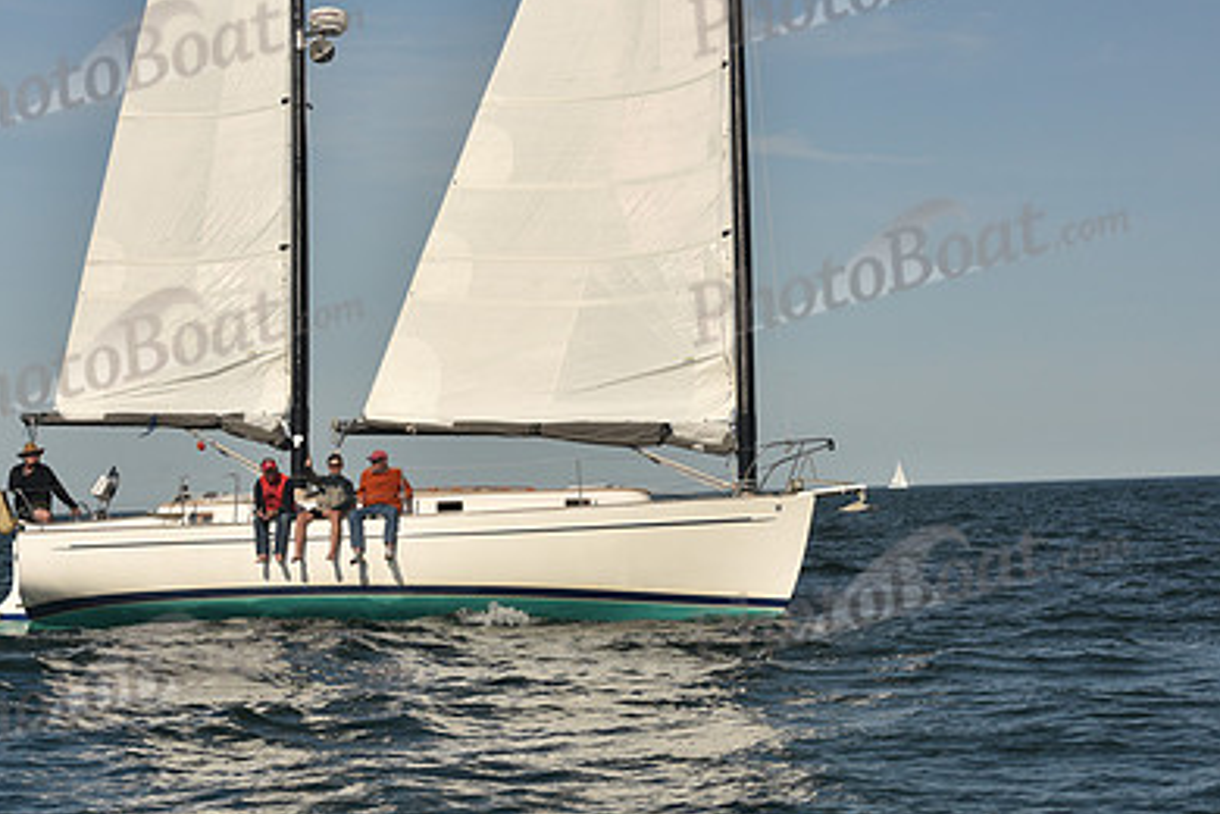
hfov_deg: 19.6
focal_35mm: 104
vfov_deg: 13.2
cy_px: 471
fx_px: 3524
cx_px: 529
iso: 250
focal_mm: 70
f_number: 10
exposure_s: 1/640
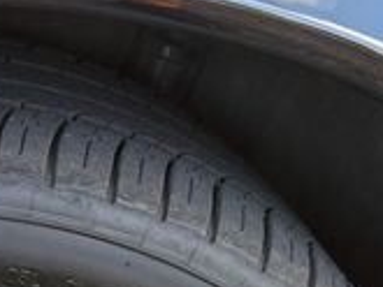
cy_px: 470
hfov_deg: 20.1
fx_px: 1030
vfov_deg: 14.5
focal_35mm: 93
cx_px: -35
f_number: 1.78
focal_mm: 6.76
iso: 64
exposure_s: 1/138
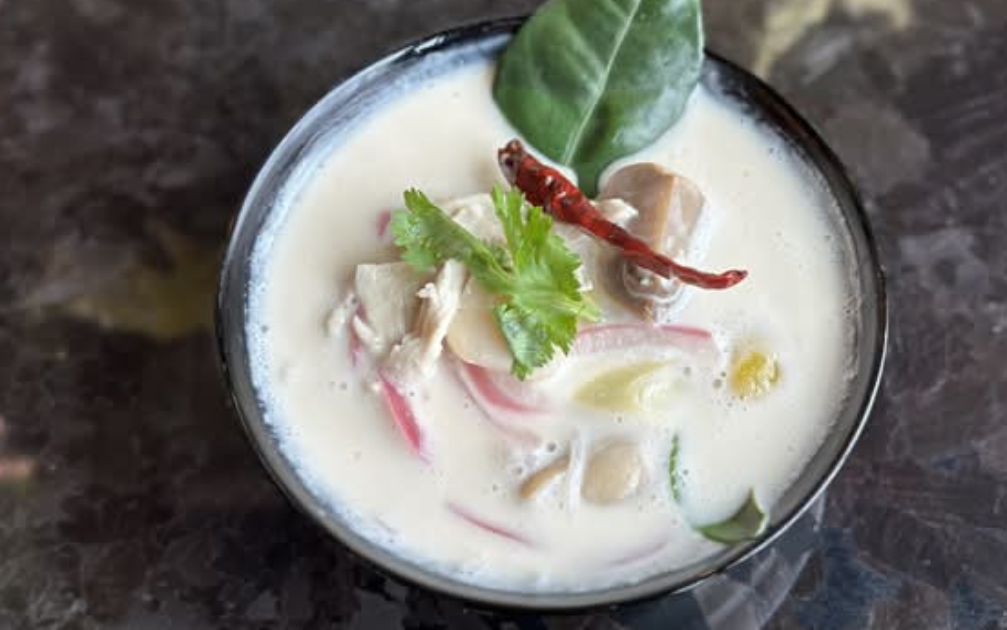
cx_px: 516
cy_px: 257
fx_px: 1482
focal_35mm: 54
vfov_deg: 23.9
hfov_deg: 37.5
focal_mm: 6.86
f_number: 1.78
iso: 125
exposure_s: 1/120
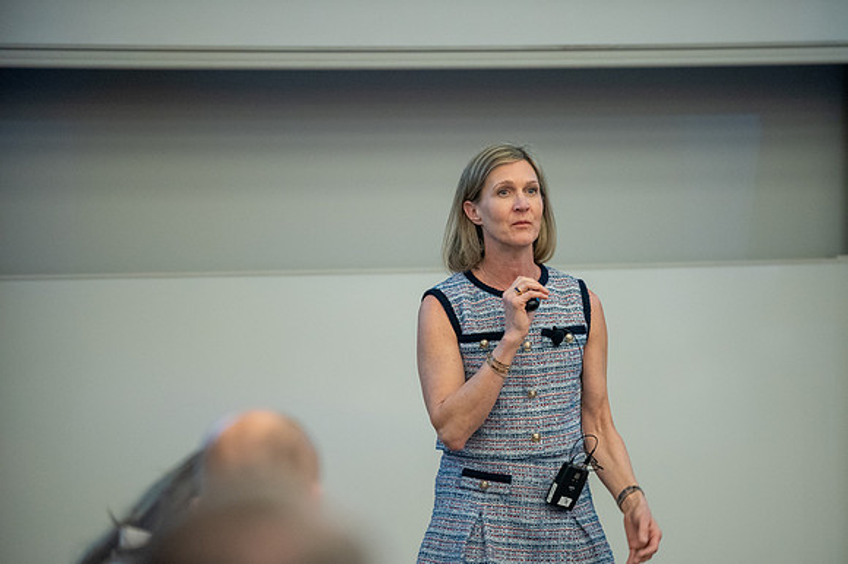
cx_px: 464
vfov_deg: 6.3
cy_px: 295
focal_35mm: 219
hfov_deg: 9.4
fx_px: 5158
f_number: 2.8
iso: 2000
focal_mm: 200
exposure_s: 1/160
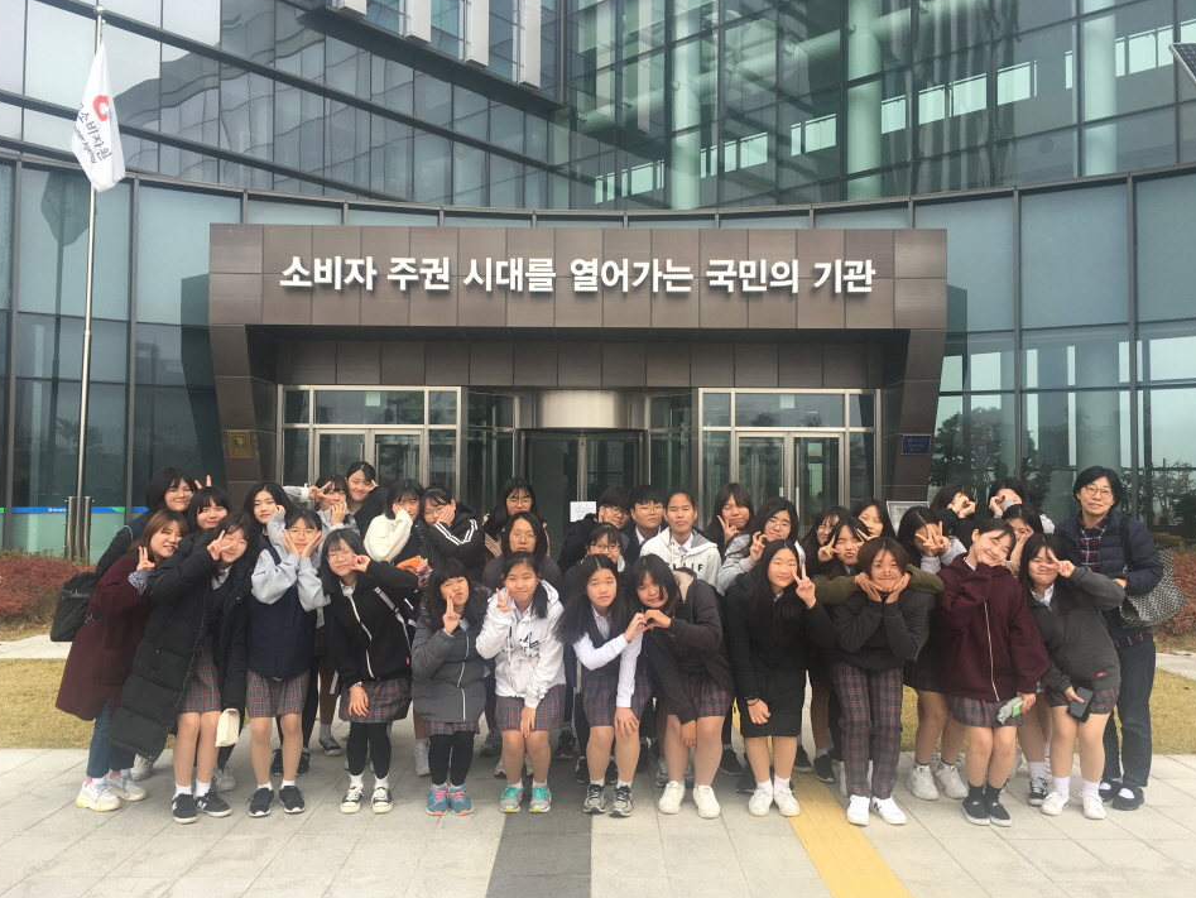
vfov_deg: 46.8
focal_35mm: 30
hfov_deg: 59.9
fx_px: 1037
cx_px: 600
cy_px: 444
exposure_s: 1/712
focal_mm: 4.15
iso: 25
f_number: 2.2
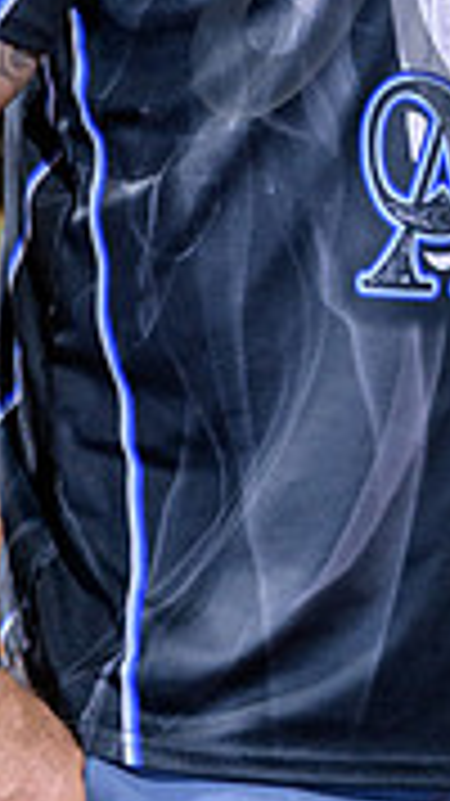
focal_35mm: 185
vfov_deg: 11.4
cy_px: -162
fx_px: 3928
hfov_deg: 6.5
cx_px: 670
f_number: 5
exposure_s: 1/80
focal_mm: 70
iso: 2000
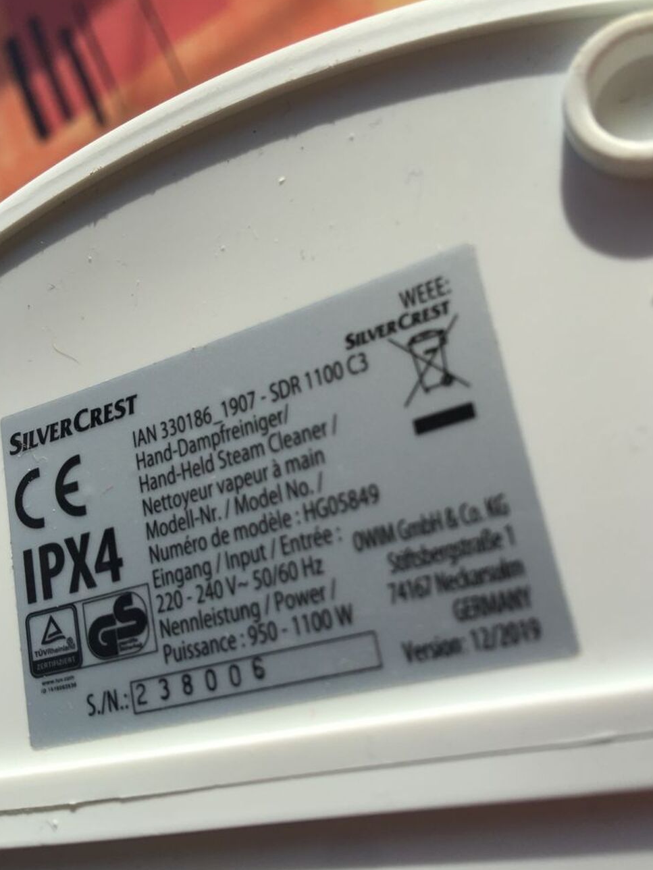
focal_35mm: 30
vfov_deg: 60.0
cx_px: 330
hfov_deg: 46.8
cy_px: 430
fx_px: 754
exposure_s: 1/775
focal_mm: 4.15
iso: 32
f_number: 2.2
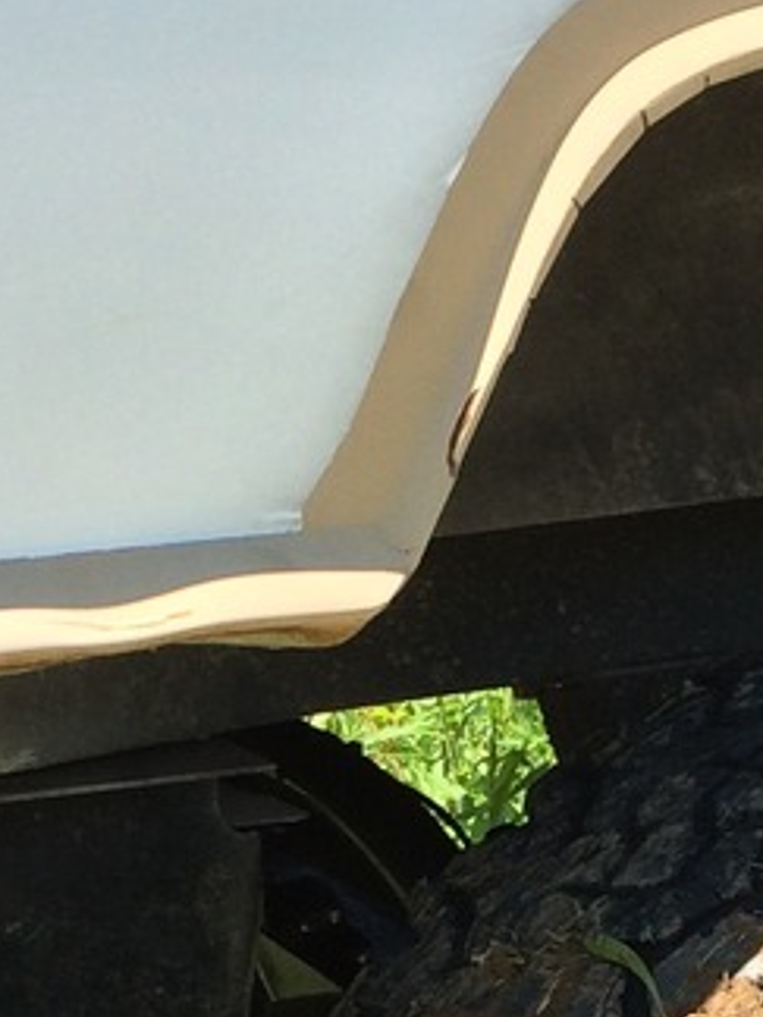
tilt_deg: -14.5
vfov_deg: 15.7
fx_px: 3585
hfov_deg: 12.1
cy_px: 1110
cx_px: 587
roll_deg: +4.5
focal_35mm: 122
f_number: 2.2
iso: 32
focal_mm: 4.15
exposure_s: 1/954
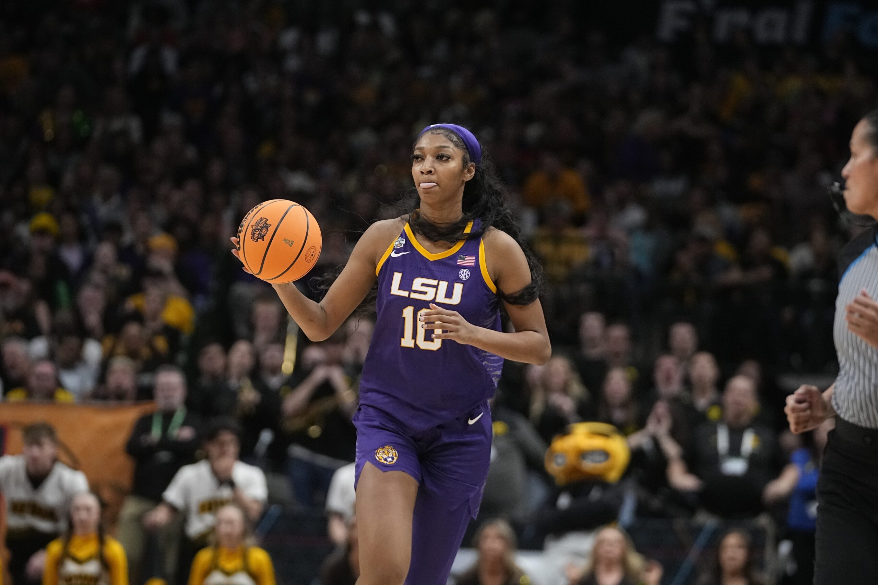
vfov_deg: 5.7
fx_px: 5878
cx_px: 439
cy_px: 292
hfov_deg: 8.5
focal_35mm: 241
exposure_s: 1/1600
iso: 3200
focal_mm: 161
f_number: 2.8
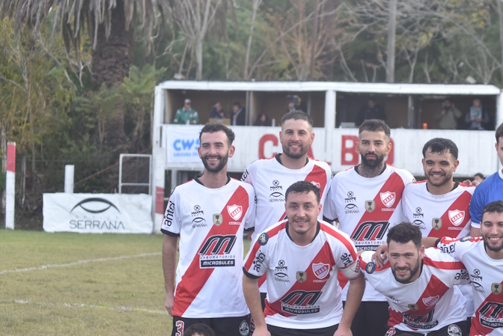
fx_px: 1748
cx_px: 443
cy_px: 272
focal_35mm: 125
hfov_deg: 16.2
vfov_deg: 10.9
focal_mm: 70
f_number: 4
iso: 500
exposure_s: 1/500
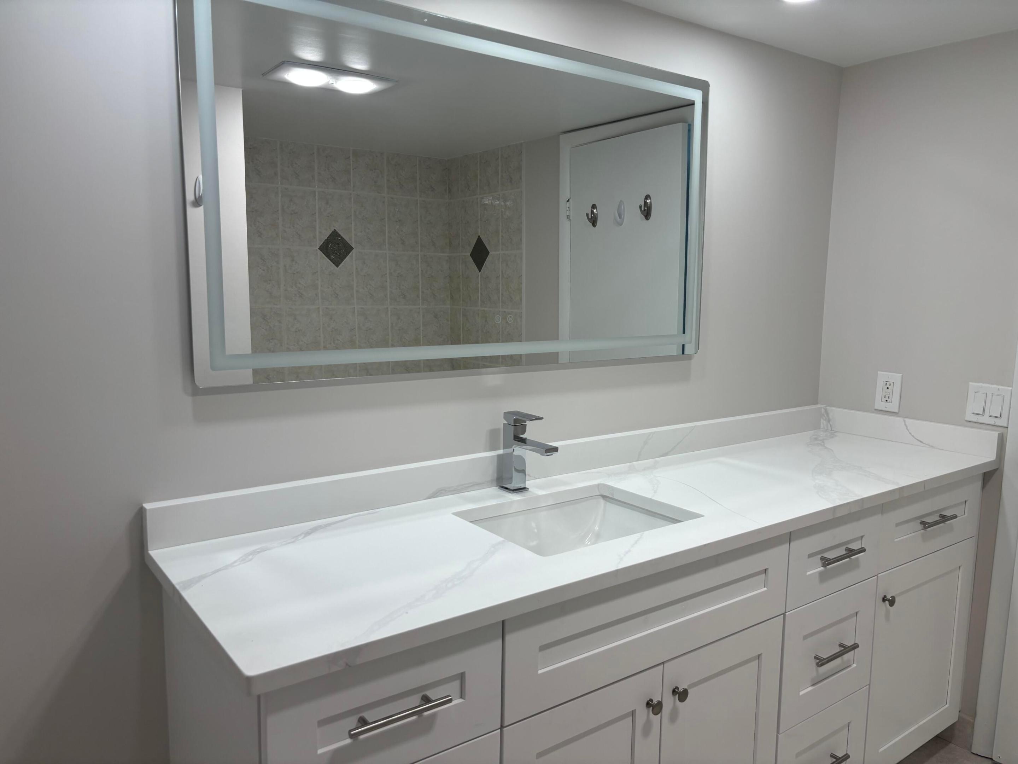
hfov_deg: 67.3
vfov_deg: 53.1
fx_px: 765
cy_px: 382
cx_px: 509
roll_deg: +0.1
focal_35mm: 26
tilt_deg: -8.2
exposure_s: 1/134
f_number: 1.6
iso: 32
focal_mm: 5.96
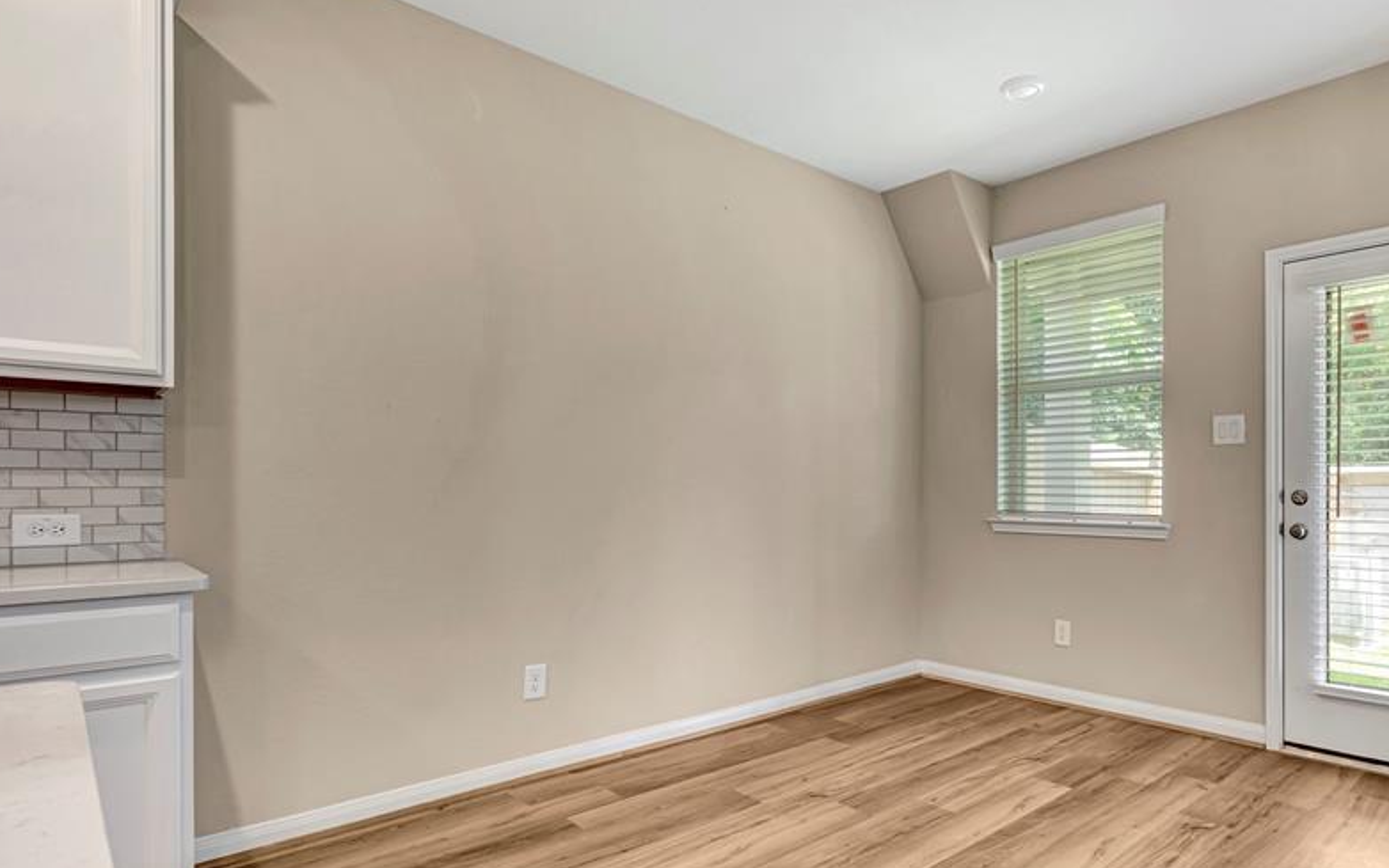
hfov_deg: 84.1
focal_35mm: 20
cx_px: 824
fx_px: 757
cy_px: 502
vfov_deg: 59.4
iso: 200
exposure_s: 1/10
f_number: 8
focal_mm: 10
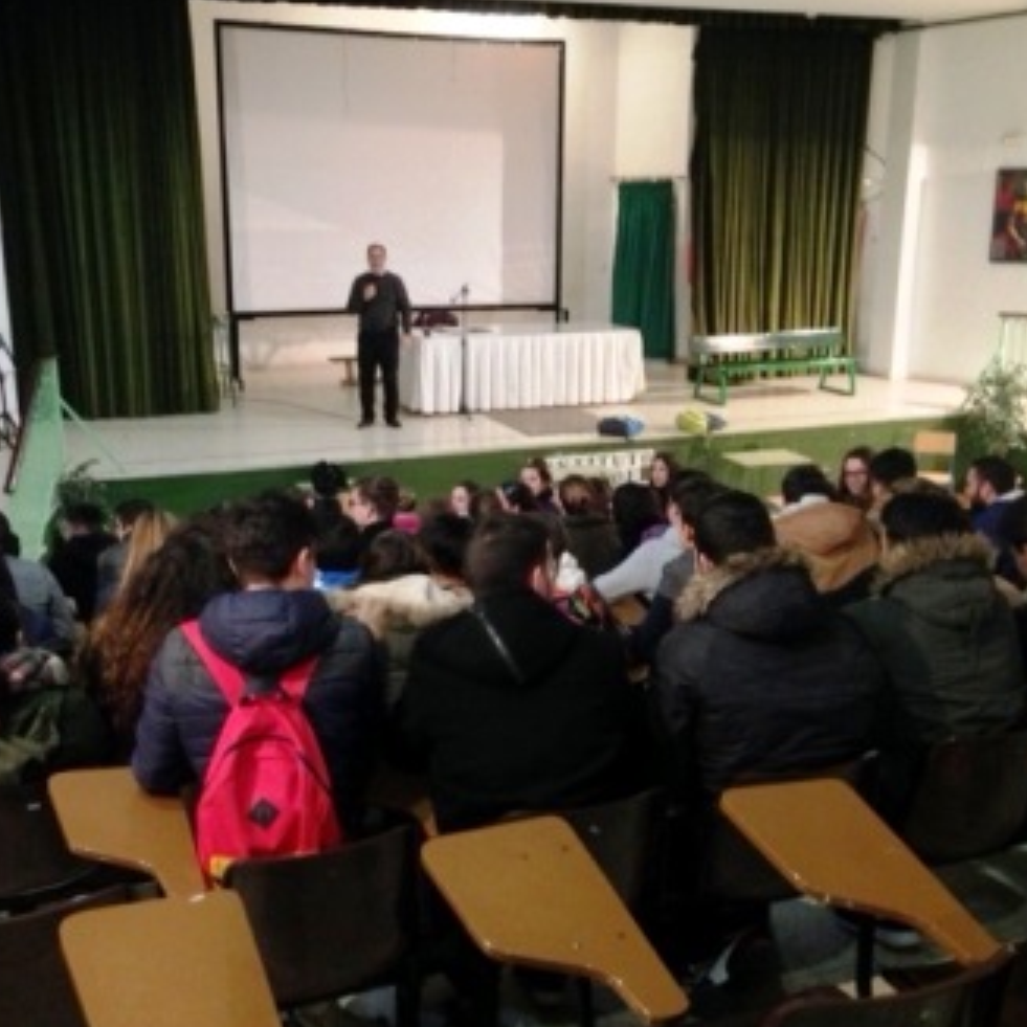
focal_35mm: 40
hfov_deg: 41.9
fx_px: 1343
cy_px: 509
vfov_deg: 41.9
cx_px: 503
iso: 500
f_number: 2.4
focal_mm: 4.12
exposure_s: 1/15
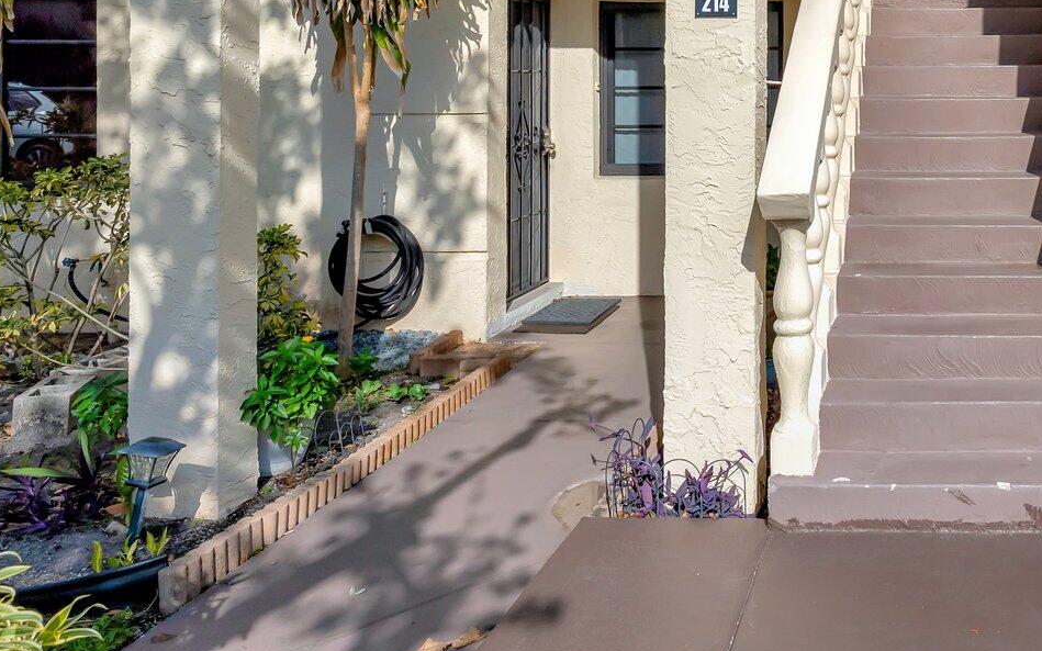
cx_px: 905
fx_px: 968
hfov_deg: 51.1
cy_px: -28
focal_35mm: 34
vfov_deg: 33.4
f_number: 6.3
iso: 400
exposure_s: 1/8000
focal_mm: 15.5
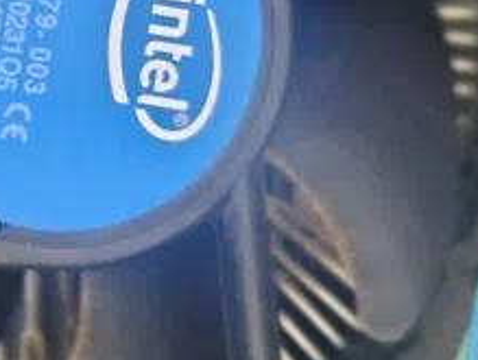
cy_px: -72
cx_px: -151
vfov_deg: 12.9
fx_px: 1549
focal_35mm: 112
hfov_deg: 16.5
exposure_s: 1/33.3
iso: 2133
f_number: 1.8
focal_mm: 5.56
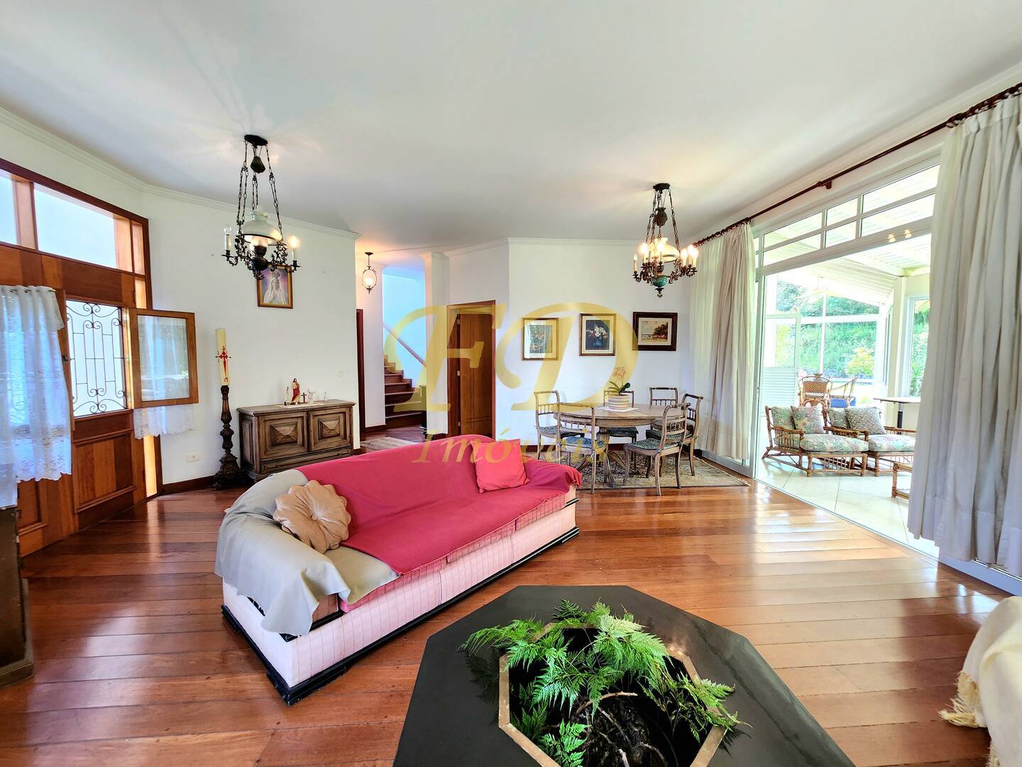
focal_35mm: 13
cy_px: 384
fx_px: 384
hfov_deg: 106.2
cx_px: 511
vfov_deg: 89.9
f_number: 2.2
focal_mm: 2.2
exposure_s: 1/60.2
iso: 200
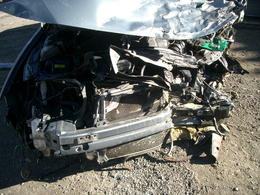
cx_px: 130
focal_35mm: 35
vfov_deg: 40.7
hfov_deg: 52.6
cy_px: 98
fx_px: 263
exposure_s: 1/320
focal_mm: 5.8
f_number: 2.6
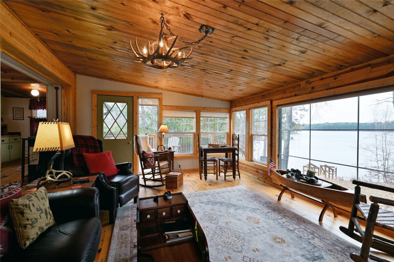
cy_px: 131
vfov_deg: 73.6
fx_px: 175
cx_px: 197
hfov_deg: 96.8
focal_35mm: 16
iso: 100
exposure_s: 1/25
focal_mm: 16
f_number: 5.6
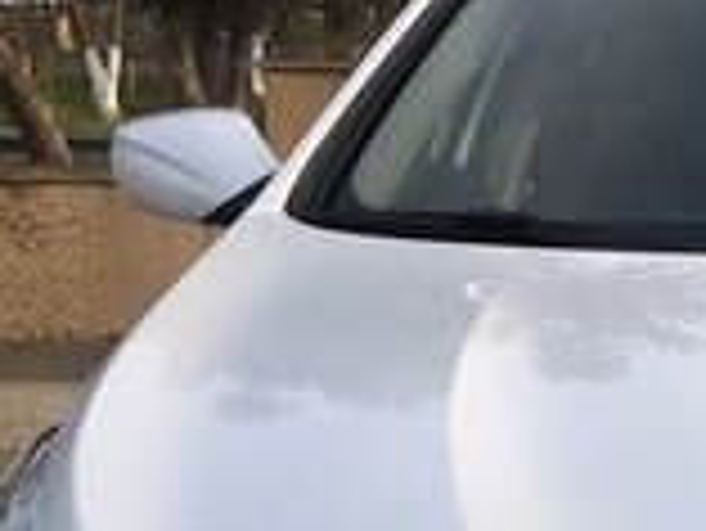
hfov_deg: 15.3
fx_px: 2490
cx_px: 944
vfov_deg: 11.7
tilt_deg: -13.7
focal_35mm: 122
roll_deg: +0.4
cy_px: 785
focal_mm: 4.15
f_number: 2.2
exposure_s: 1/1068
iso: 25
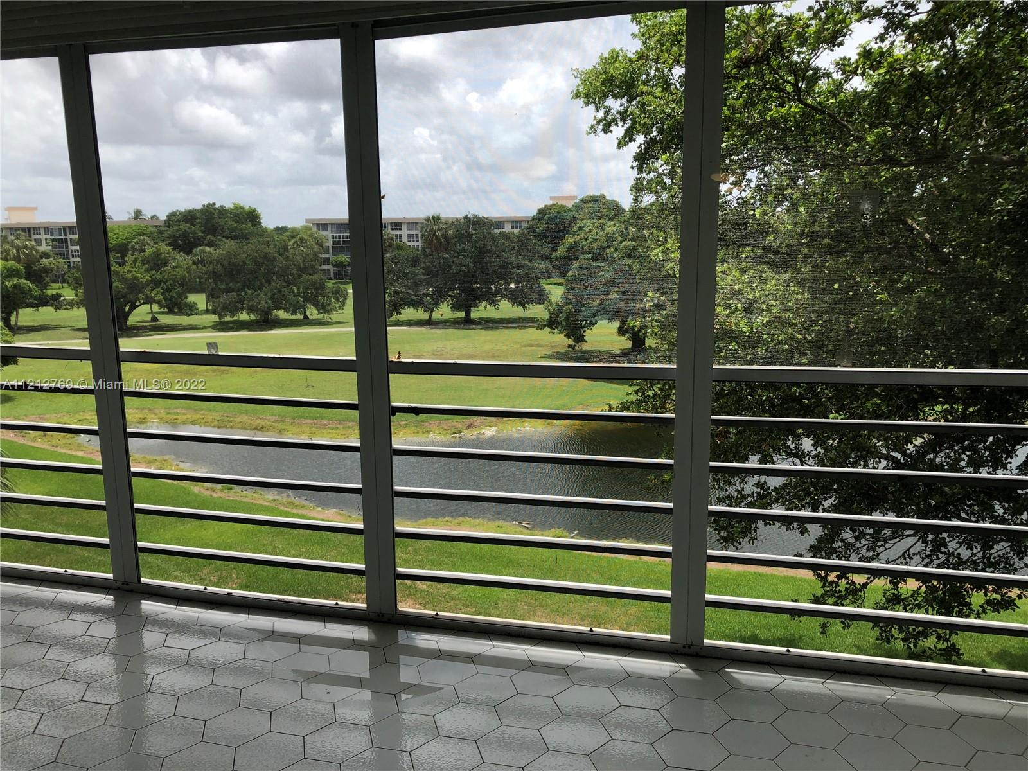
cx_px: 514
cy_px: 386
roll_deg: +0.1
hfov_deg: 63.4
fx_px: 832
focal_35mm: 28
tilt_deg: -9.1
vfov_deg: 49.7
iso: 20
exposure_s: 1/445
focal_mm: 3.99
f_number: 1.8
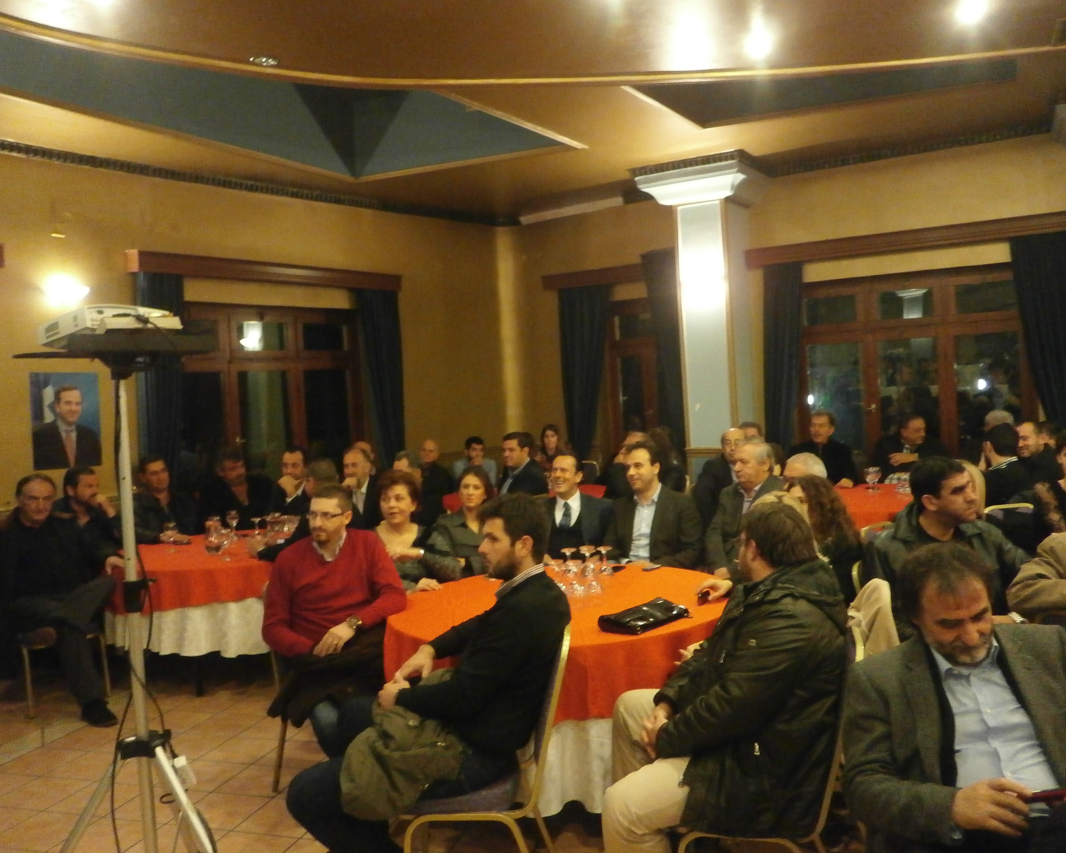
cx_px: 553
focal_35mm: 28
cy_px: 418
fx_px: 883
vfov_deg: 51.5
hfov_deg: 62.2
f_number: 2.8
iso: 800
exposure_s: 1/20
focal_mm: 4.7
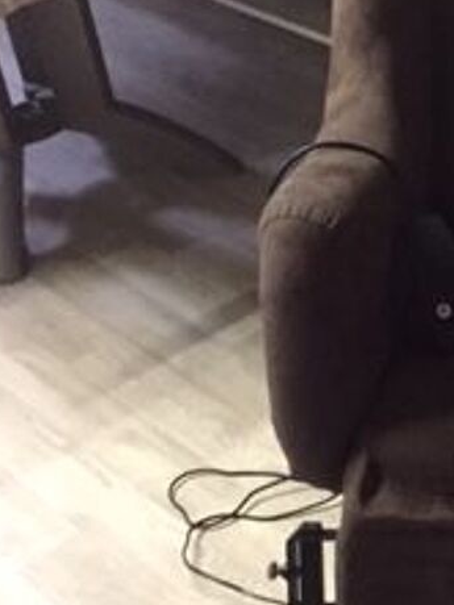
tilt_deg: -34.3
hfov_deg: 16.4
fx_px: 1469
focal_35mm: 84
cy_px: 272
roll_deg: +3.6
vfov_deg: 23.3
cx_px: 628
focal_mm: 4.15
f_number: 2.2
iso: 500
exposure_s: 1/17
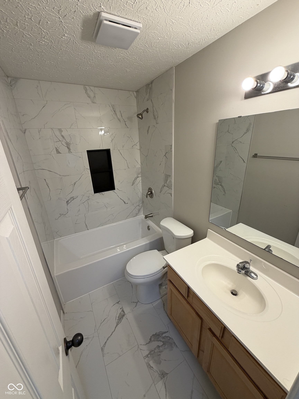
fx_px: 161
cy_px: 200
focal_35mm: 14
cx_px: 150
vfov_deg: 102.1
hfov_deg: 85.7
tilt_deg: -20.6
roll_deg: +2.1
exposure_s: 1/120
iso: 64
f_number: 2.2
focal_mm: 2.22
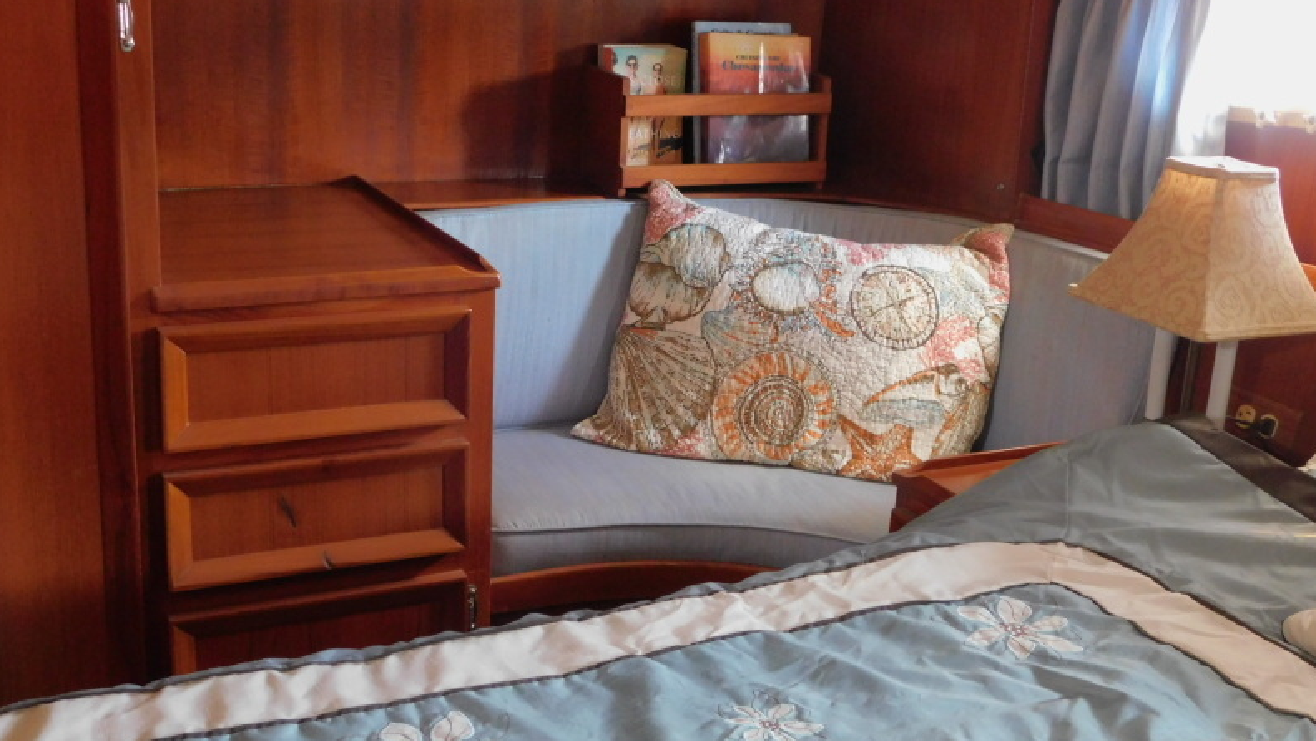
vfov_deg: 27.1
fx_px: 1536
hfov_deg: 46.4
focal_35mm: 44
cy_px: 302
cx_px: 656
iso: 560
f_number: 3.6
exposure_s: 1/8
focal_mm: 7.1
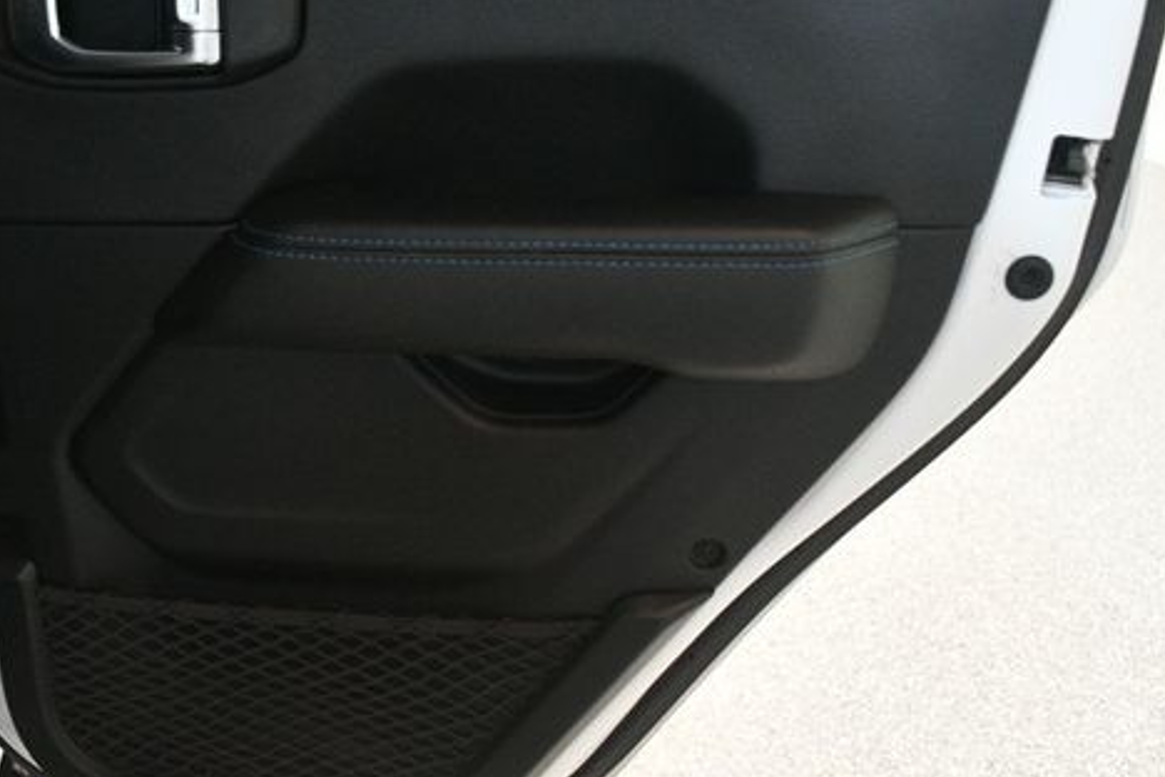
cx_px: 413
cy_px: 311
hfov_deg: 46.8
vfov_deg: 32.5
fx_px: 1327
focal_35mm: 41
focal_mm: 20
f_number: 3.5
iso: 3200
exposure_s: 1/60
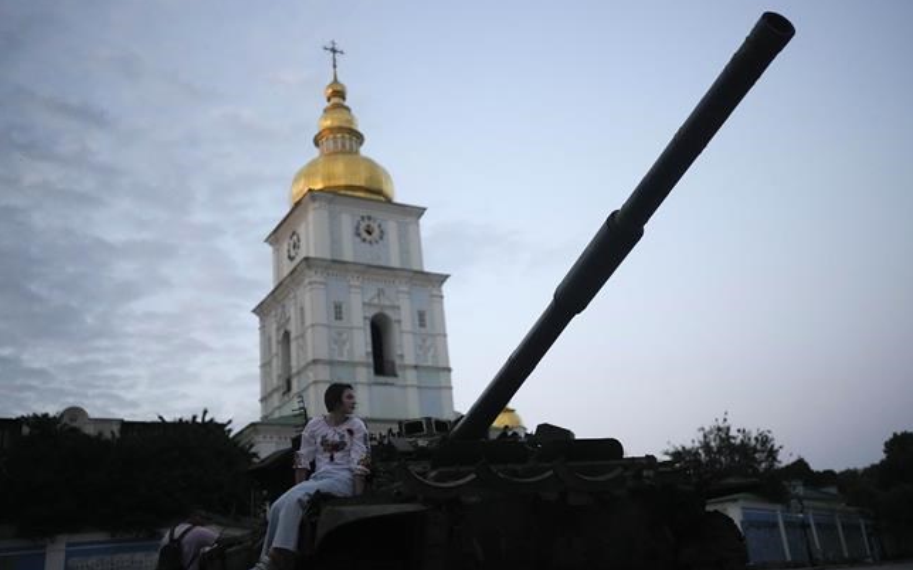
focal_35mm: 36
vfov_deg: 35.3
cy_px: 277
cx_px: 458
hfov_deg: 54.0
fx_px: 895
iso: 4000
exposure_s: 1/1600
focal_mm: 35
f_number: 1.4
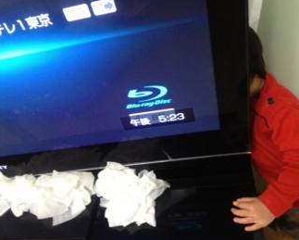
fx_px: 328
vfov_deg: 40.2
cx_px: 149
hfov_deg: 49.0
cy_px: 120
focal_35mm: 37
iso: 400
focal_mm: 4.28
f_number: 2.4
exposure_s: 1/17
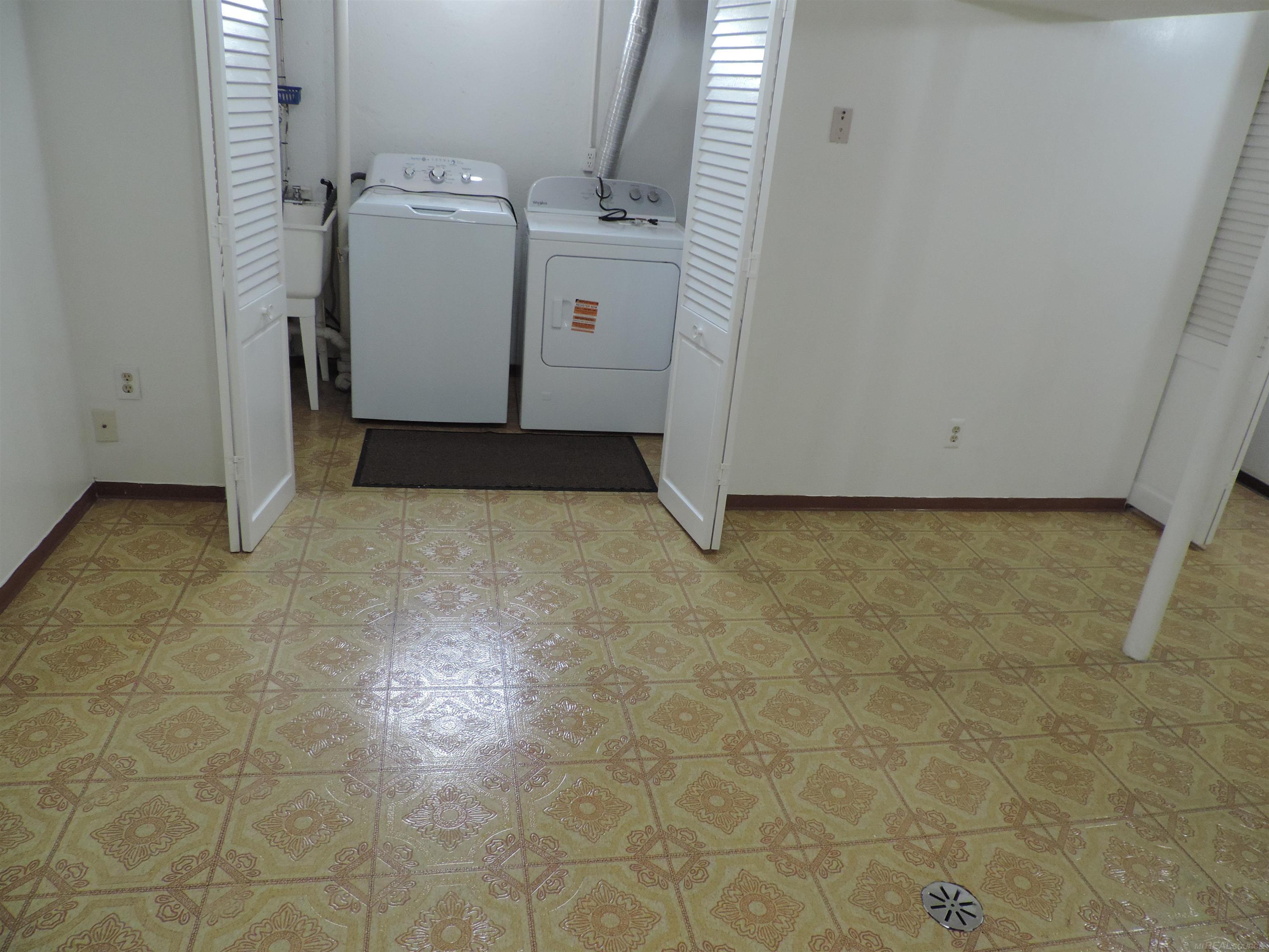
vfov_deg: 56.8
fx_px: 880
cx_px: 634
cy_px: 476
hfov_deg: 71.6
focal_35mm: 24
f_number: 3
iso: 360
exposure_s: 1/30
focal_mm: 4.3
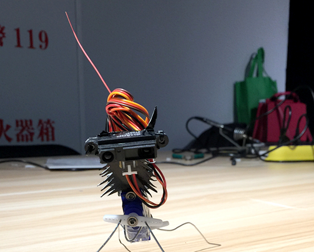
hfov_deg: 41.1
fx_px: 418
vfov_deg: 32.6
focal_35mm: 45
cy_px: 201
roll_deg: +0.5
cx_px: 143
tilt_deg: -10.1
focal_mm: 4.15
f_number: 2.2
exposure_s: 1/33
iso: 40
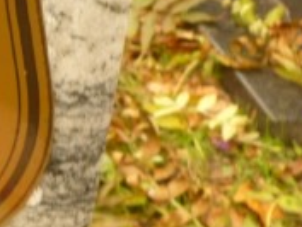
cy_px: 0
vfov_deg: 14.4
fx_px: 882
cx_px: -195
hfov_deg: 16.9
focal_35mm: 101
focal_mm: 5
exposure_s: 1/20
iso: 200
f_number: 3.3
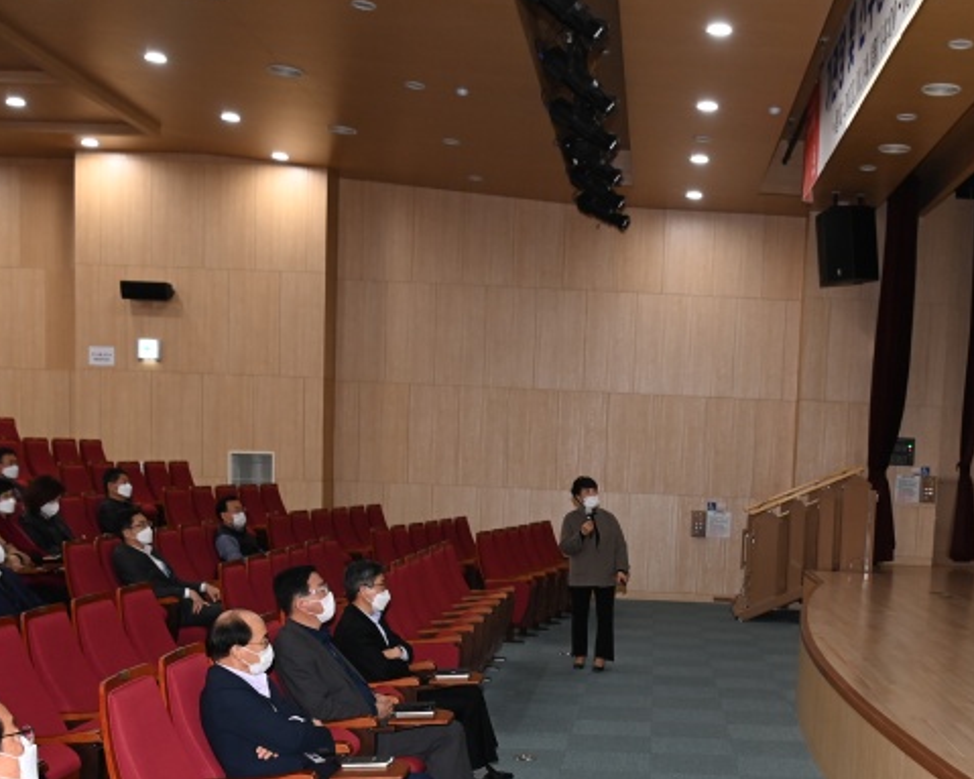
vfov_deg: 31.1
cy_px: 650
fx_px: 1355
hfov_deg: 38.7
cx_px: 710
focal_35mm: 47
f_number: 4.5
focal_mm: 24
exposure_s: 1/80
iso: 800
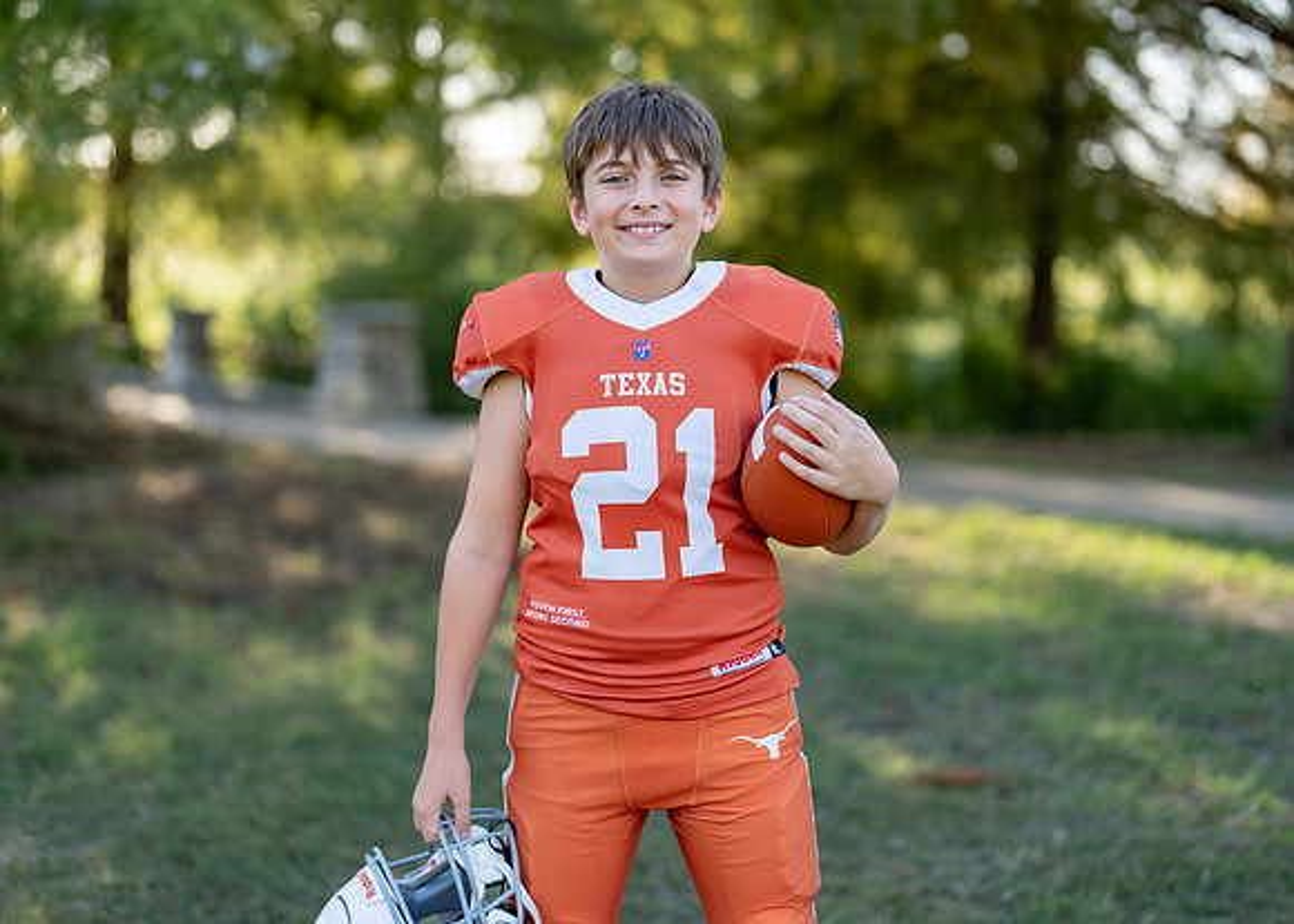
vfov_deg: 24.5
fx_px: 2123
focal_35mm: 58
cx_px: 655
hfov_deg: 33.9
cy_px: 417
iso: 100
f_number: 1.2
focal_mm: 50
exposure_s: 1/1250
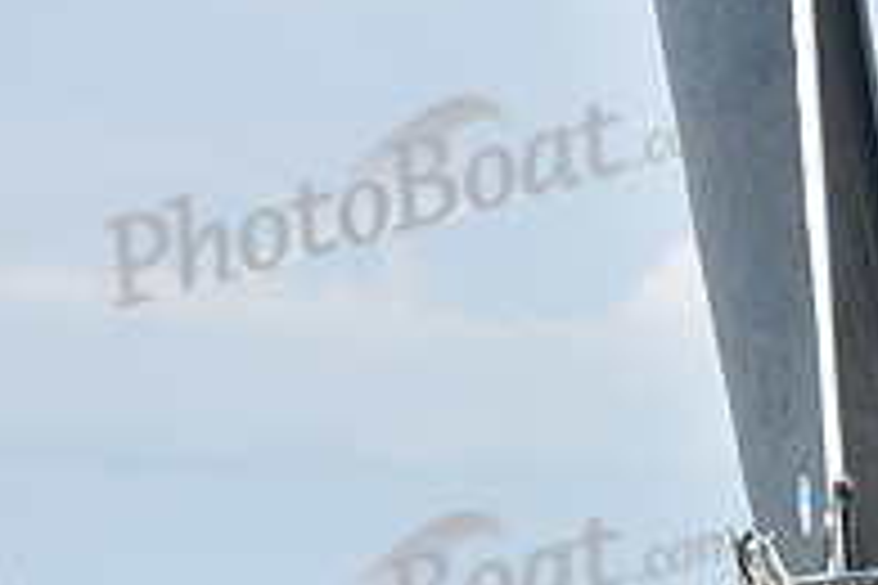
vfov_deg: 3.3
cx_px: 977
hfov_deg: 4.9
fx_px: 10145
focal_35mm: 416
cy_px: 776
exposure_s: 1/1000
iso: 250
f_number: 6.3
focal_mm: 140
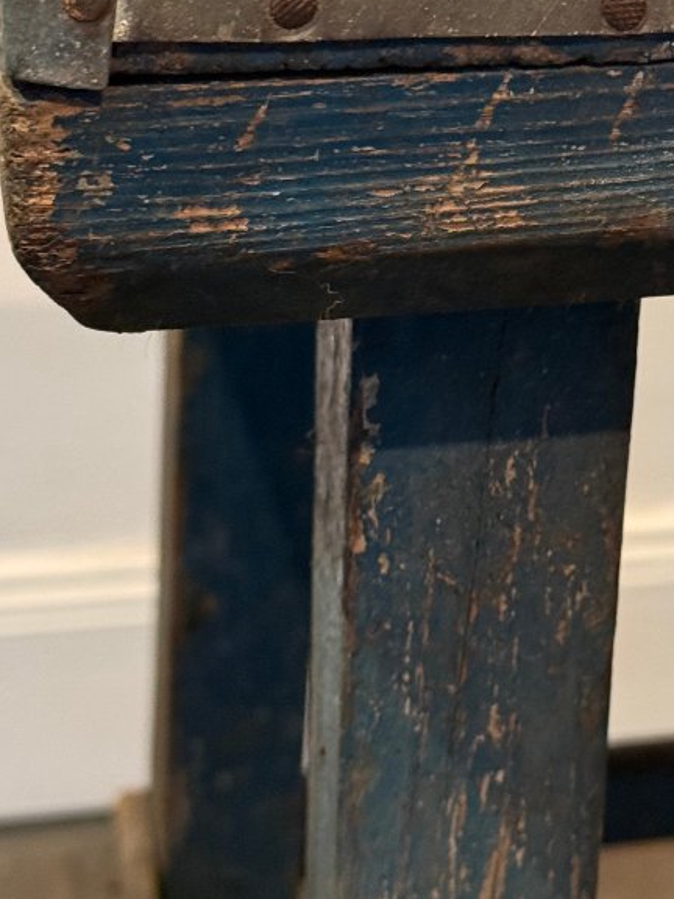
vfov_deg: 19.6
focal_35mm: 100
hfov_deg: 14.7
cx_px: 501
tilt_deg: -22.8
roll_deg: -1.4
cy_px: 445
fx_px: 2596
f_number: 1.78
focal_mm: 6.76
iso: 200
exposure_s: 1/33
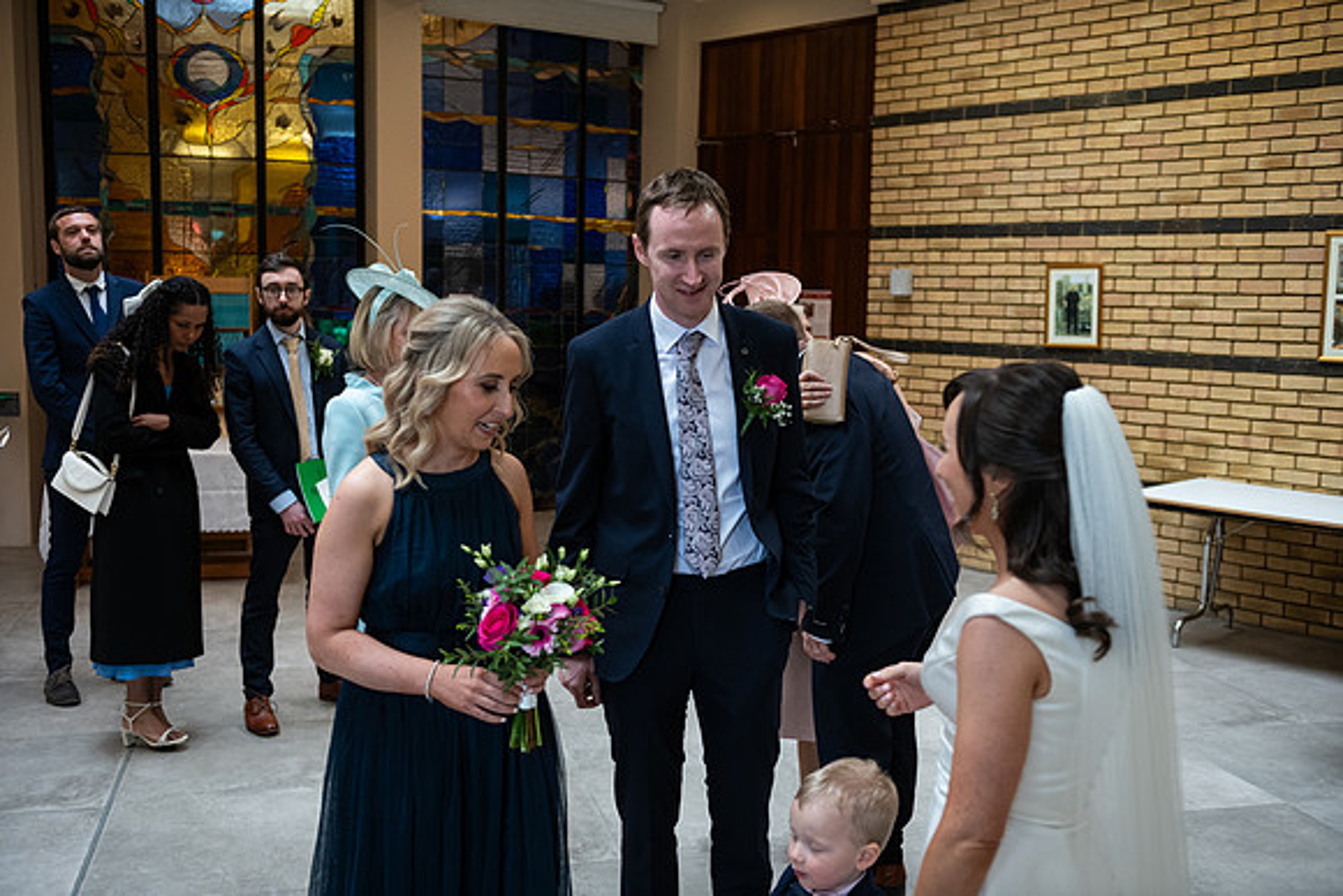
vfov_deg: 36.9
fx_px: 1343
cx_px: 672
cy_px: 448
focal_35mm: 36
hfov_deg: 53.1
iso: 800
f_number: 3.5
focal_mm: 36
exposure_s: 1/160
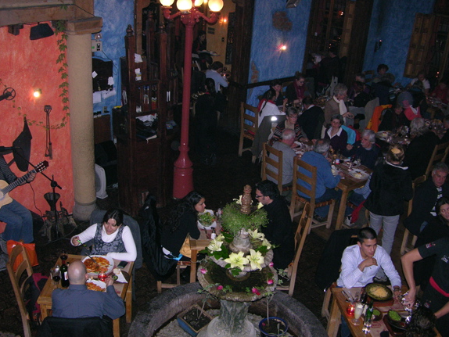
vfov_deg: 36.8
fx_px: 506
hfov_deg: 47.8
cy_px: 170
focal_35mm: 39
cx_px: 199
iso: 200
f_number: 2.8
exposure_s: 1/60.1
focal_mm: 8.9
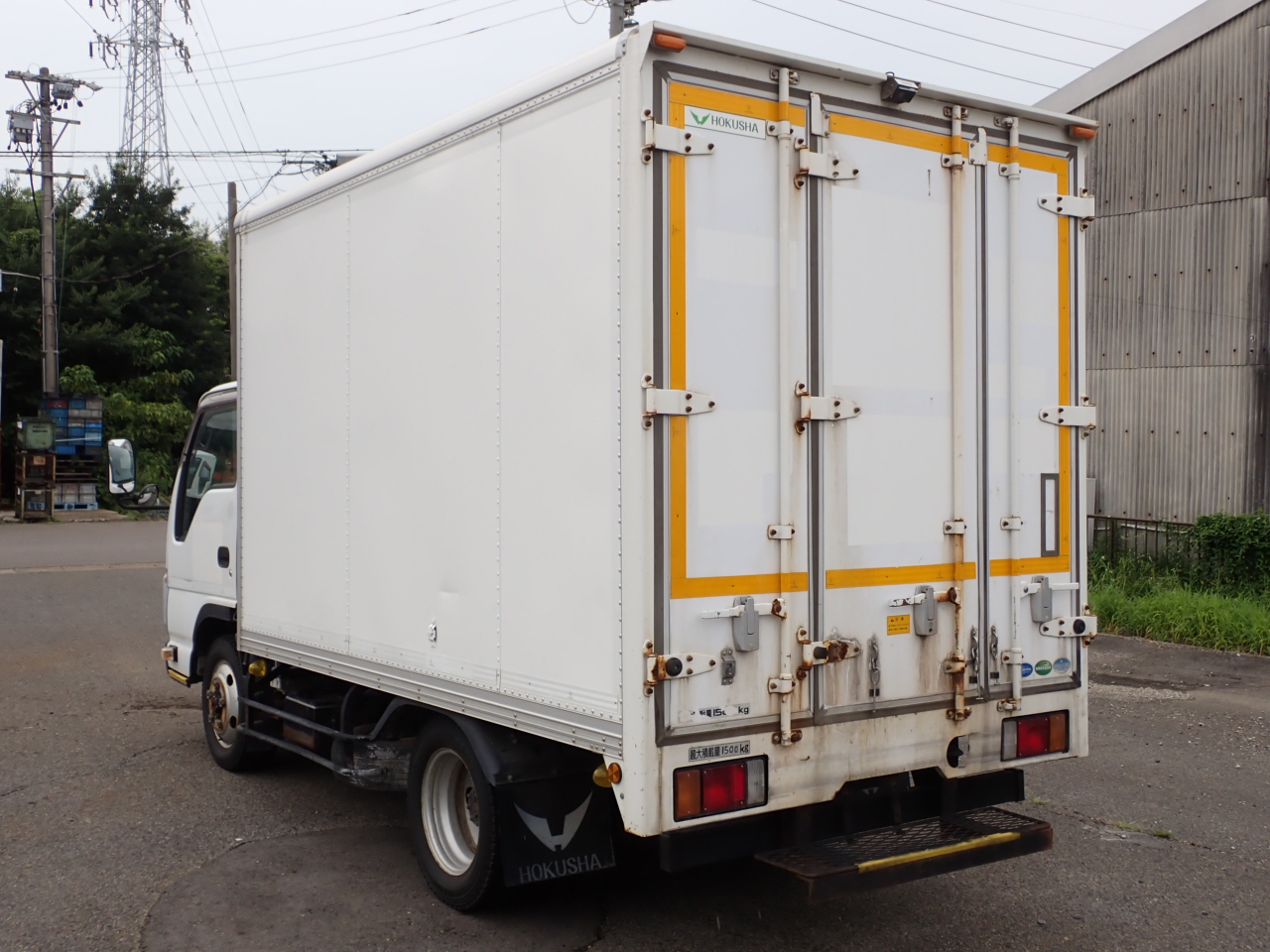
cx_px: 635
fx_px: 1394
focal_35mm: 38
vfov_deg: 37.7
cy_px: 476
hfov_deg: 49.0
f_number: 3.5
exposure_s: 1/640
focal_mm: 6.83
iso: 100
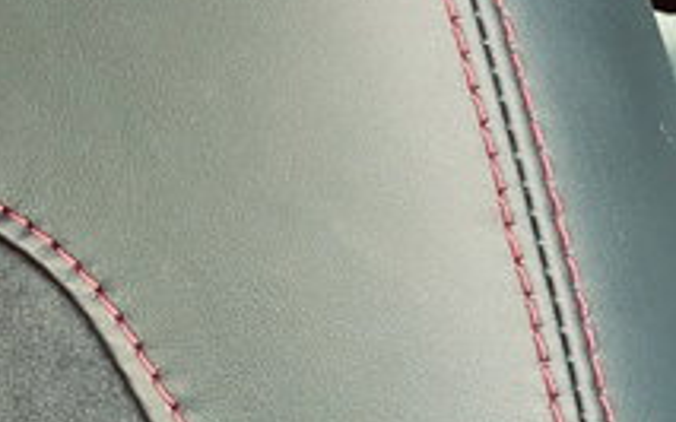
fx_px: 5415
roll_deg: +0.8
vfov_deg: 4.4
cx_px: -206
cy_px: -276
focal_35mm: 294
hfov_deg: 7.1
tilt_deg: -0.8
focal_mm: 9
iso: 160
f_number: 2.8
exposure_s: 1/99
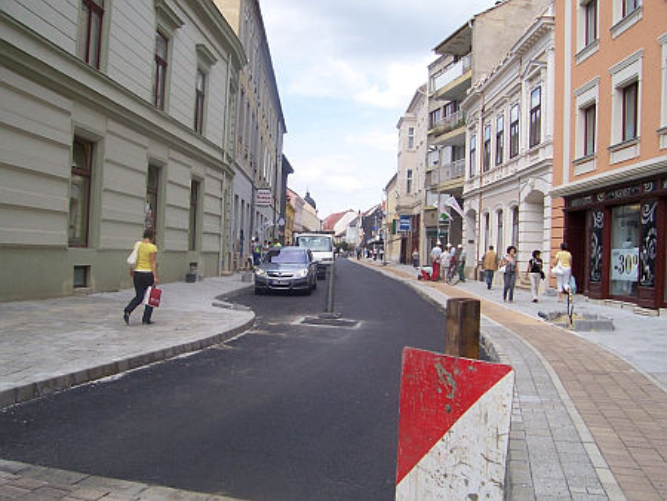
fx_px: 655
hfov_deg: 53.9
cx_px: 334
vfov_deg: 41.8
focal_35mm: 34
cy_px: 250
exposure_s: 1/250
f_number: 5.6
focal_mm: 5.6
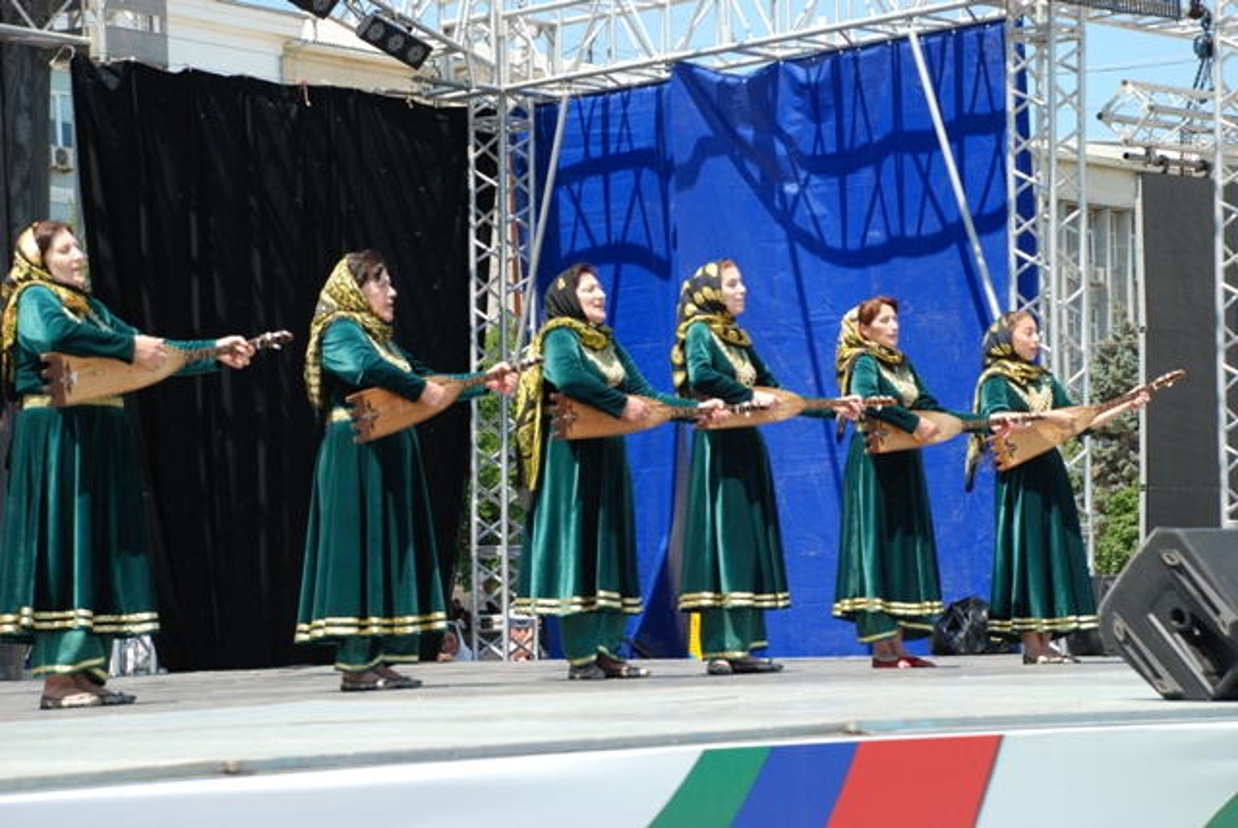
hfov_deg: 20.6
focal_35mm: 99
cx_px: 619
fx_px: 3408
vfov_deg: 13.9
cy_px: 414
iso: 640
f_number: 7.1
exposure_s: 1/800
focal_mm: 66
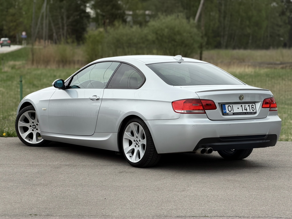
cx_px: 146
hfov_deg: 19.6
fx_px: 844
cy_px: 110
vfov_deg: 14.8
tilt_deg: -4.5
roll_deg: +0.3
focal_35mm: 100
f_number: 2.8
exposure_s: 1/135
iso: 40
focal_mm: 16.89
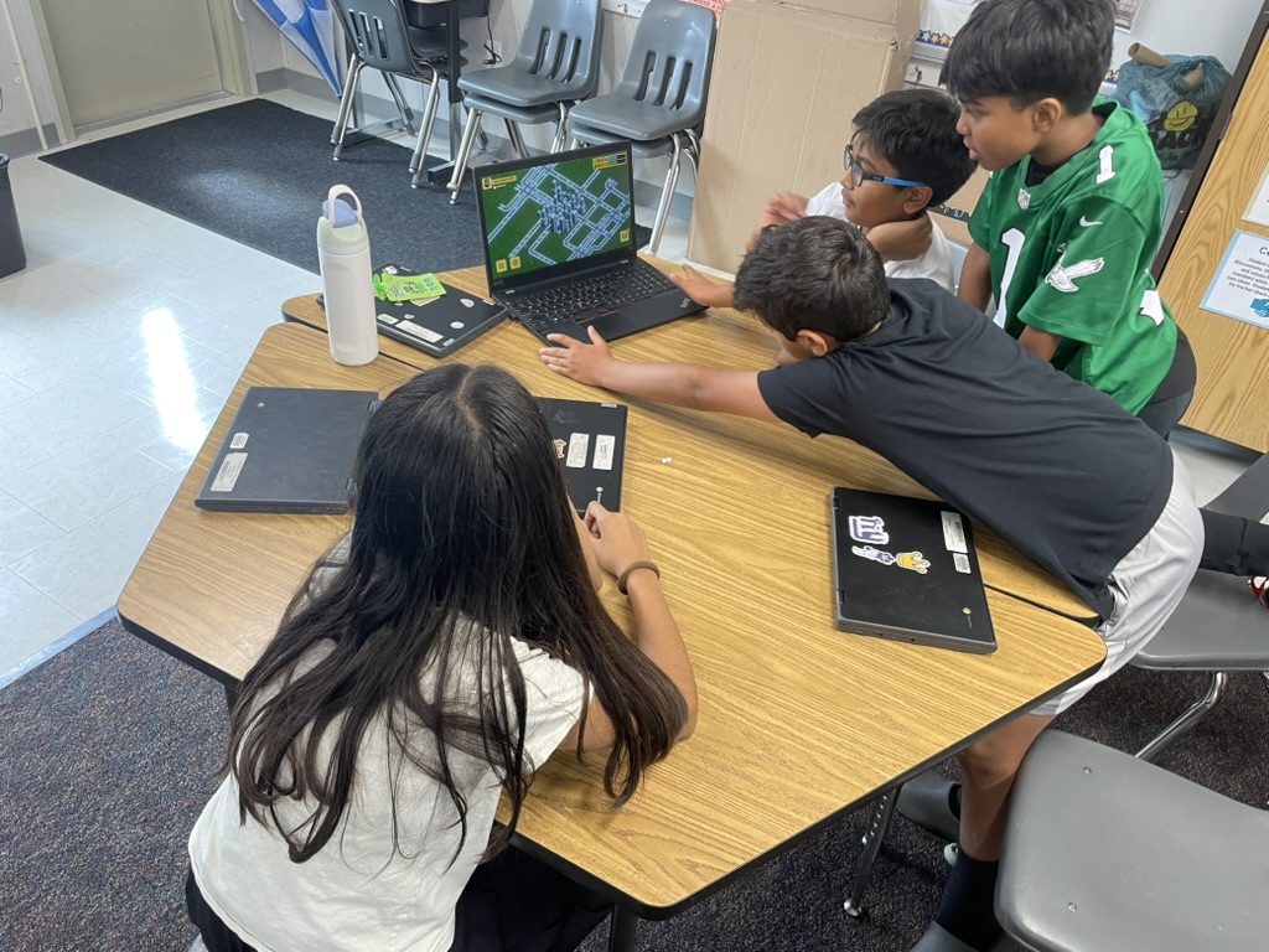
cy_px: 476
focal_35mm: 26
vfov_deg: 53.1
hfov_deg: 67.3
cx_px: 634
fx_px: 953
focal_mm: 4.2
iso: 100
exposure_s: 1/60
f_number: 1.6
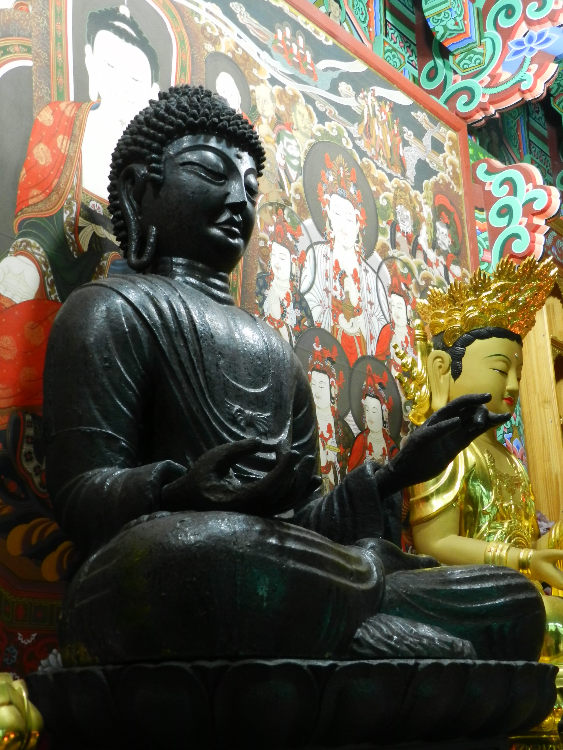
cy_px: 375
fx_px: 998
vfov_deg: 41.2
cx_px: 282
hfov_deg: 31.5
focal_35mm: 46
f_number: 4.2
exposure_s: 1/6
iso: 200
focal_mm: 8.1
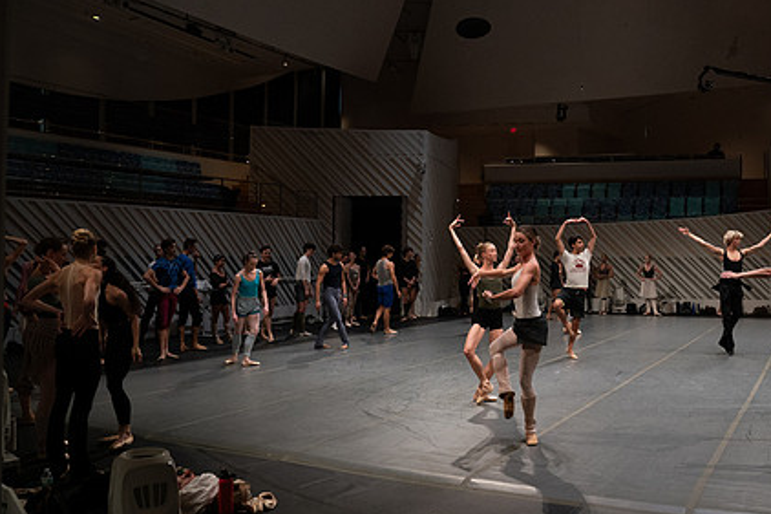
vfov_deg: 39.9
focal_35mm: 33
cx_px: 517
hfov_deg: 56.0
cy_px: 244
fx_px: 706
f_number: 4
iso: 3200
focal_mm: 24
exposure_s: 1/400
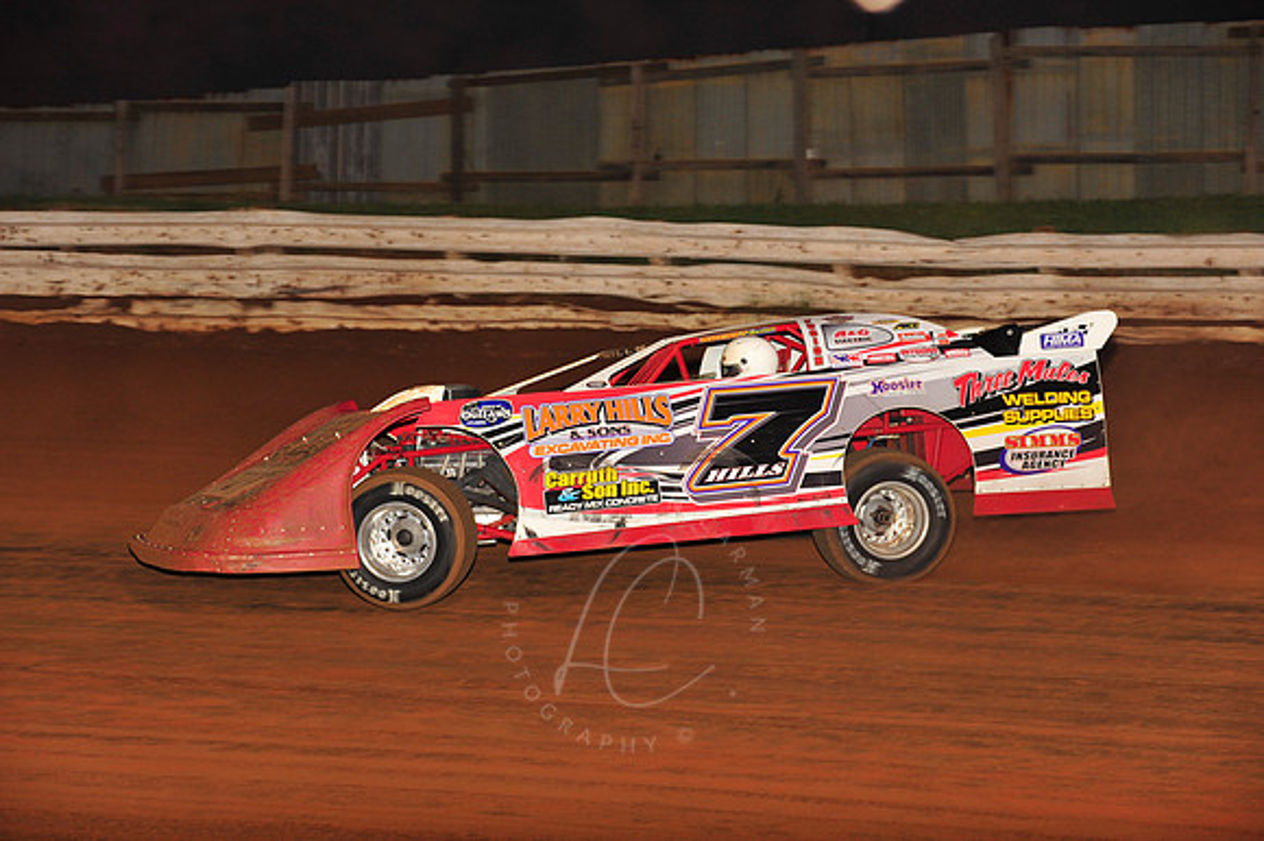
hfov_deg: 18.3
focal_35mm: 112
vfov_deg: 12.2
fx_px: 3930
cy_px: 420
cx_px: 632
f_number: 6.3
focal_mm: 112
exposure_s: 1/320
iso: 800
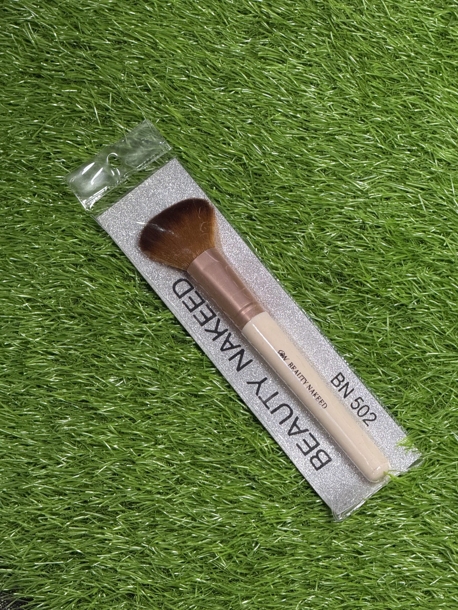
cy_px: 305
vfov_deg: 16.4
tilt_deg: -67.6
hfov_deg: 12.3
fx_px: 2117
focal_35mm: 120
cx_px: 229
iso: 400
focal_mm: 15.66
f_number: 2.8
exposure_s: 1/100
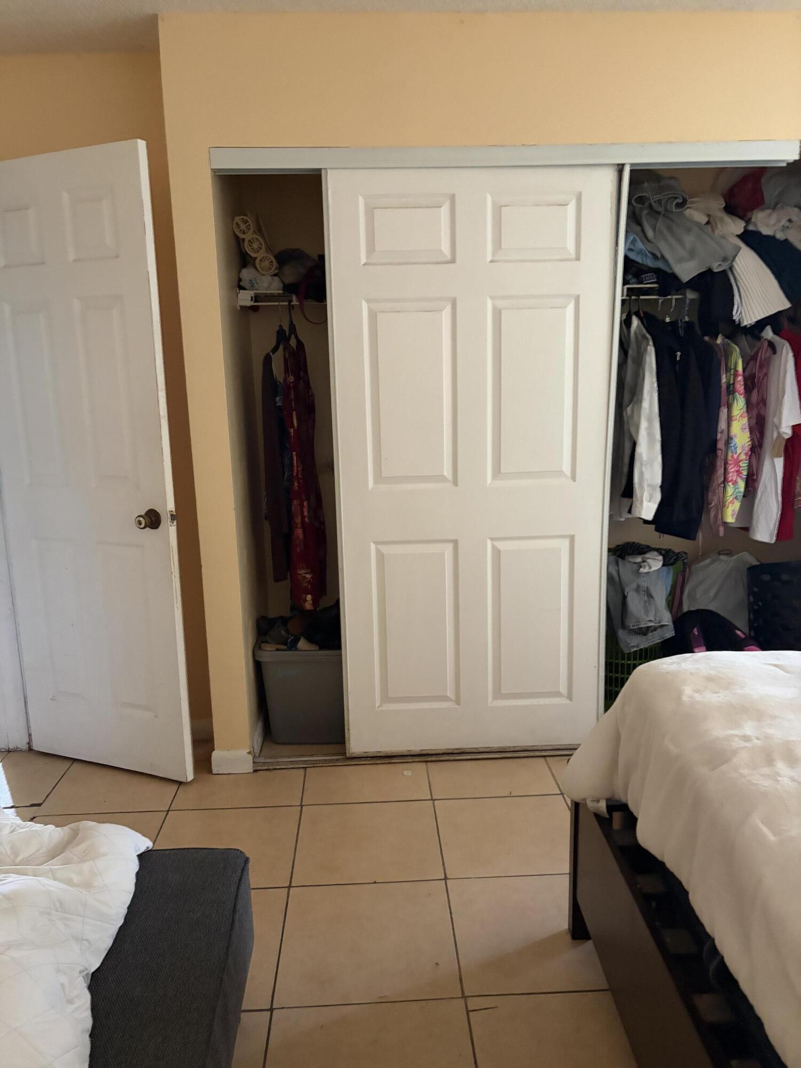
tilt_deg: -11.0
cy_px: 534
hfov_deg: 53.1
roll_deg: +0.9
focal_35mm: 26
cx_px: 400
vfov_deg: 67.3
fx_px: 802
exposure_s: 1/38
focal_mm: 5.96
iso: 640
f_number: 1.6
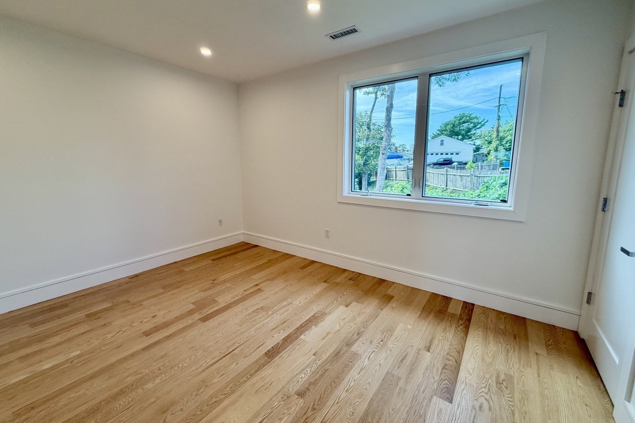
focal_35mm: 15
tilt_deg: -8.5
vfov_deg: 77.3
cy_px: 200
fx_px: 265
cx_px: 326
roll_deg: +0.2
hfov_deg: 100.4
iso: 80
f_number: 2.2
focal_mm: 2.22
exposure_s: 1/120
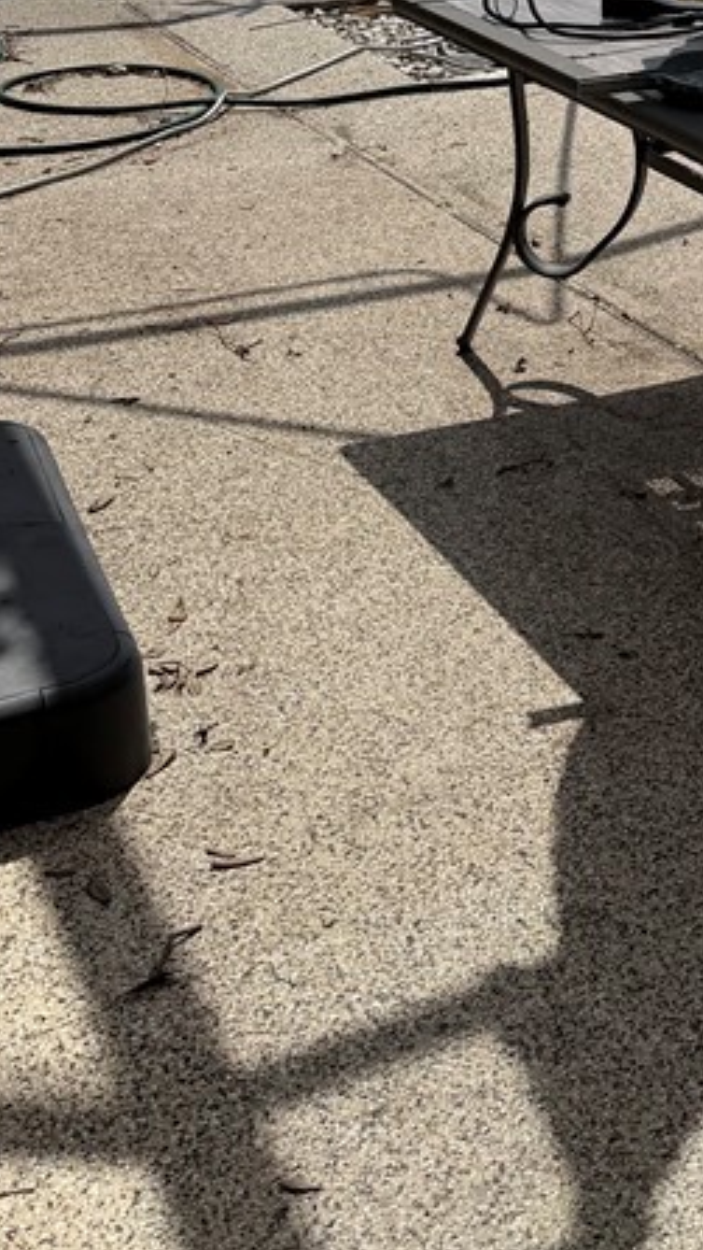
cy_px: -28
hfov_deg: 18.0
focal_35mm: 60
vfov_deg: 31.9
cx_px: 1045
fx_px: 1988
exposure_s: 1/7353
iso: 80
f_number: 1.78
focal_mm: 6.76
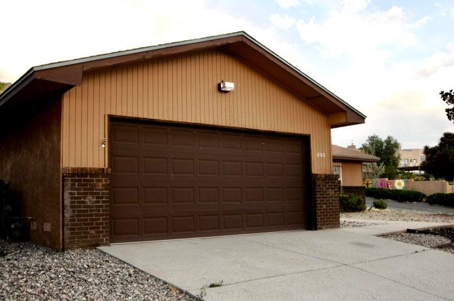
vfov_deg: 36.8
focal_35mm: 36
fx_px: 453
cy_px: 150
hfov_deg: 53.2
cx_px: 227
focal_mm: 24
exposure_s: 1/125
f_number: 5.3
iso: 100
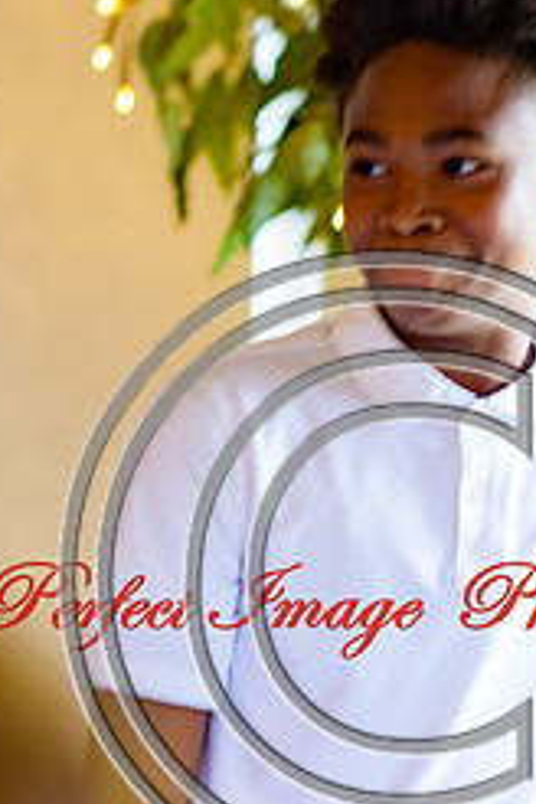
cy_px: 417
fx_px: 8084
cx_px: 16
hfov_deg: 3.8
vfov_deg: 5.7
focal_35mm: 362
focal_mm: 105
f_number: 1.8
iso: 100
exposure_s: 1/125
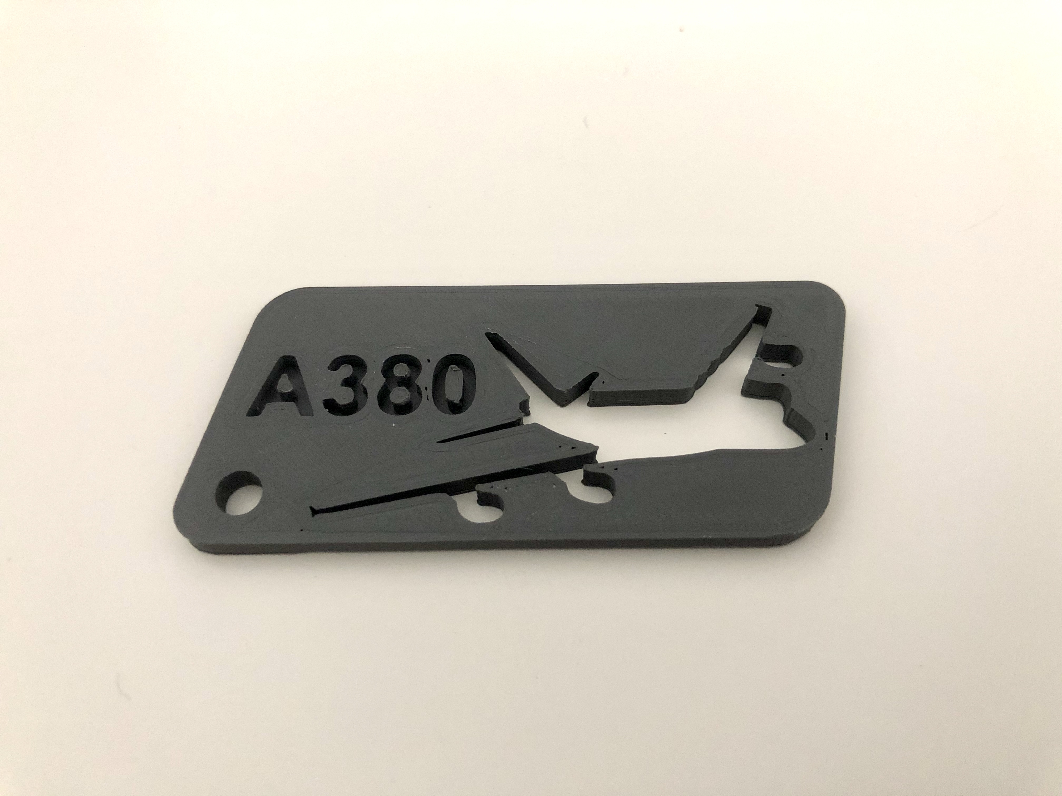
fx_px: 859
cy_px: 398
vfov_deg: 49.7
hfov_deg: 63.4
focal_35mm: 28
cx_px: 531
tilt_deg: -60.8
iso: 100
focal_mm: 4
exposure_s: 1/15
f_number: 1.8
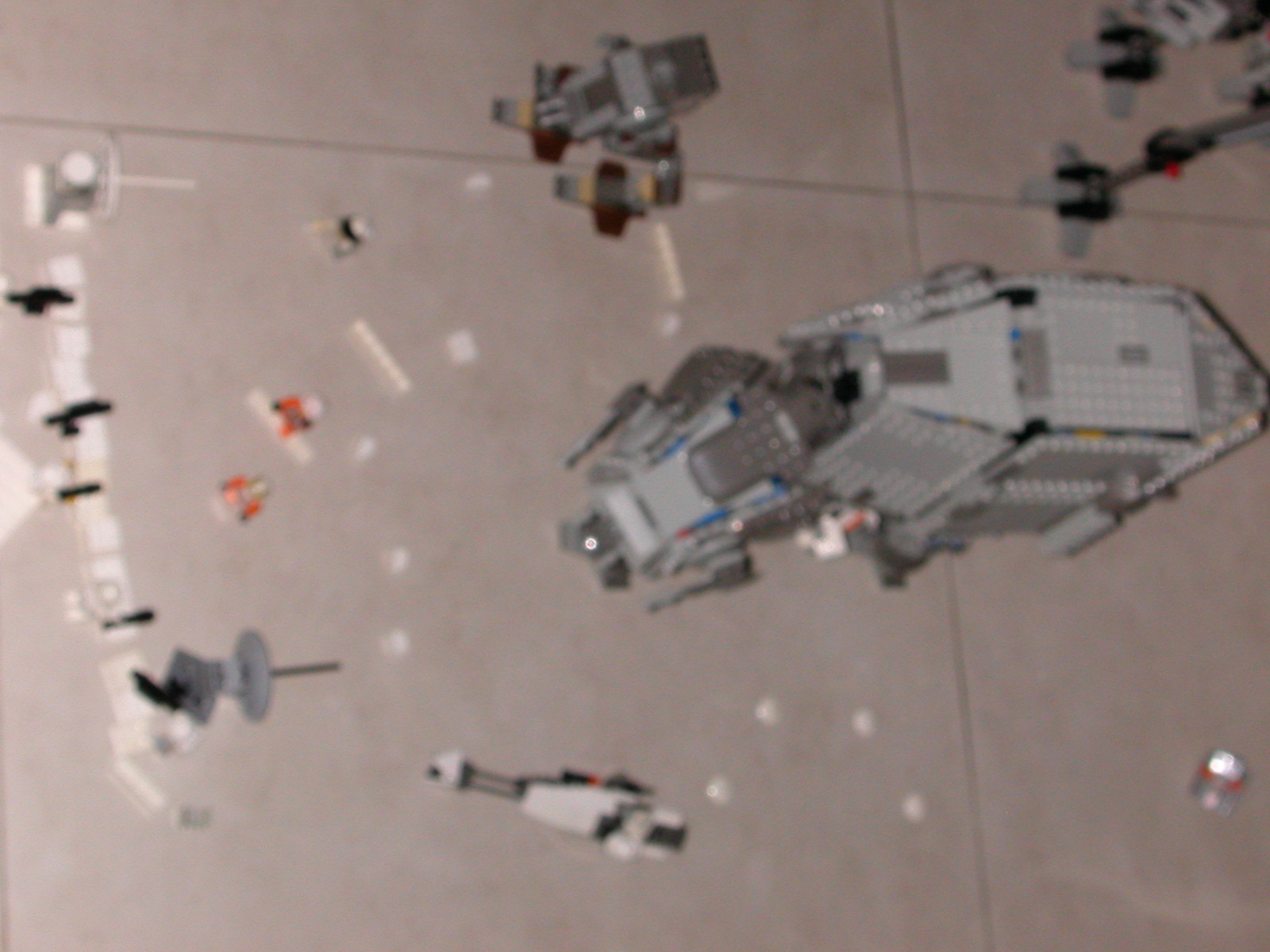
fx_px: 2348
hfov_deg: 30.3
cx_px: 635
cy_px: 476
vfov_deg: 22.9
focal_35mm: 64
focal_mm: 9.7
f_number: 5.9
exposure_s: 1/59.9
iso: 172
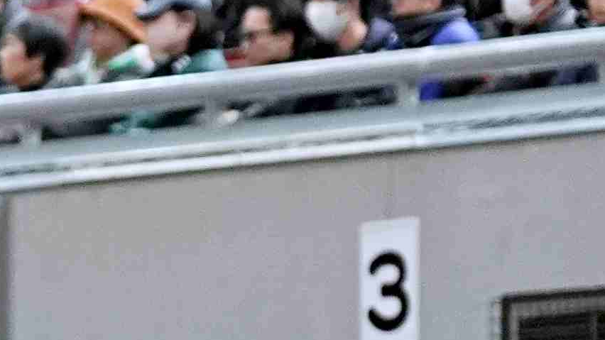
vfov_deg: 1.7
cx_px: -687
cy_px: 791
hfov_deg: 3.0
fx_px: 11501
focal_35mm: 717
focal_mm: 99
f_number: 2.8
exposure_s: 1/400
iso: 1600
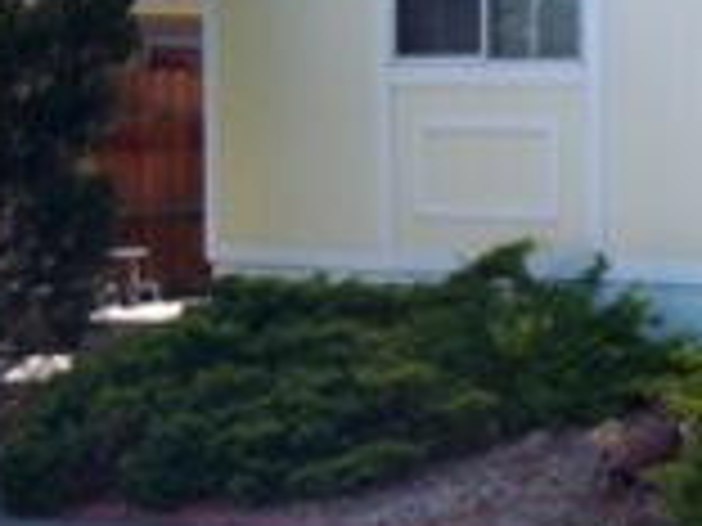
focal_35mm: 125
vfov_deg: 11.9
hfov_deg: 14.8
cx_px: 1017
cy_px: 241
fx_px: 2535
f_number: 4.8
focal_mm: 7.5
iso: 80
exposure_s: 1/500
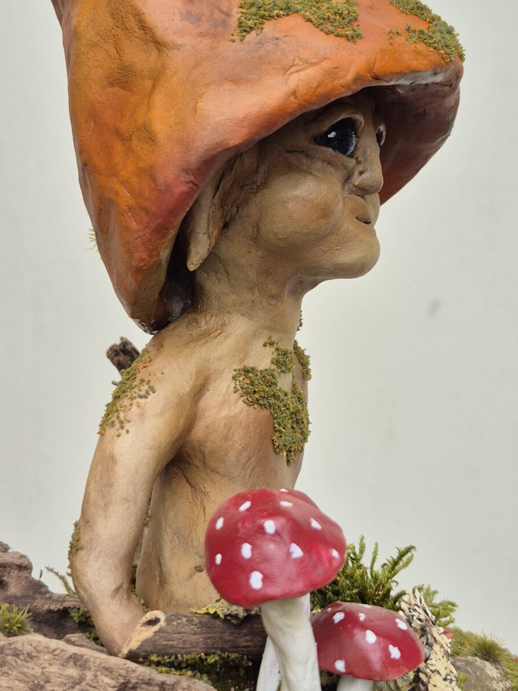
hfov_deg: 29.7
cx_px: 246
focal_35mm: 49
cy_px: 326
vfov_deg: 38.9
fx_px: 978
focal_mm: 5.4
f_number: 1.8
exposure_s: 1/201
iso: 25
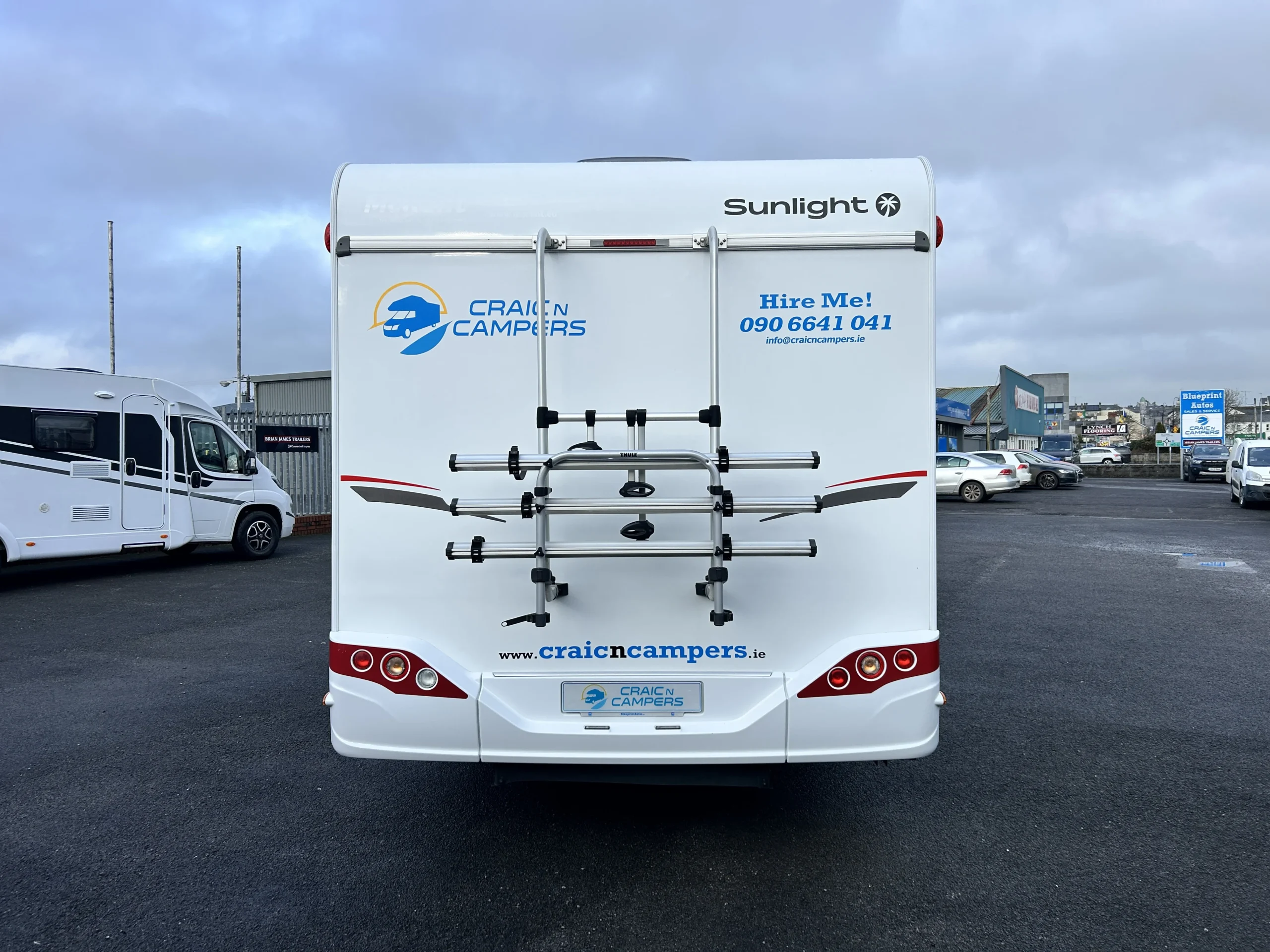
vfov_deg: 53.1
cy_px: 476
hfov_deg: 67.3
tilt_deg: -1.2
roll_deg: +1.0
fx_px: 954
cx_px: 635
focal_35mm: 26
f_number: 1.5
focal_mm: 5.7
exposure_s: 1/1597
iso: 50
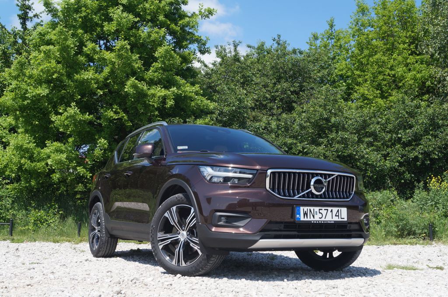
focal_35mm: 42
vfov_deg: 31.8
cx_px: 224
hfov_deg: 46.5
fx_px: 522
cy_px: 148
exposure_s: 1/200
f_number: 8
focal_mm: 28
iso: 100
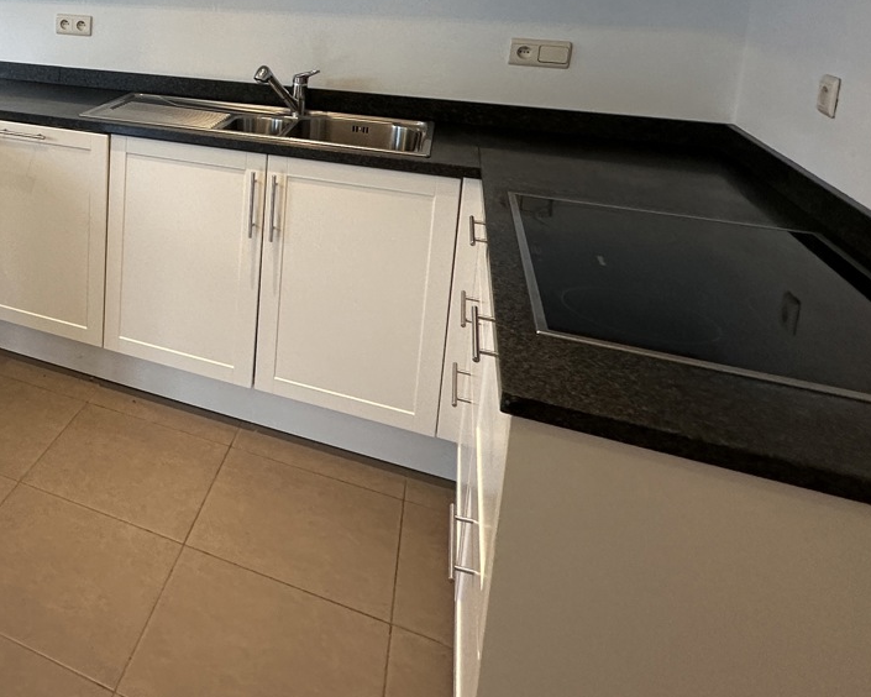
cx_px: -4
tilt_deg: -9.3
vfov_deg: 43.5
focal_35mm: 31
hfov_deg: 47.3
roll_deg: -1.1
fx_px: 799
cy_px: 83
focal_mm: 2.22
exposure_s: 1/100
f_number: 2.2
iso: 160
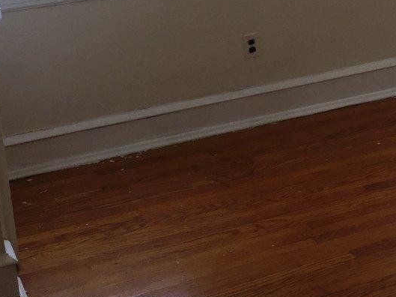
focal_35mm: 79
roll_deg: +2.2
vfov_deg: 18.4
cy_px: 46
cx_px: 325
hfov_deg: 24.3
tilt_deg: -17.7
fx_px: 903
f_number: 2.2
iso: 32
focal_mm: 4.15
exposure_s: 1/120
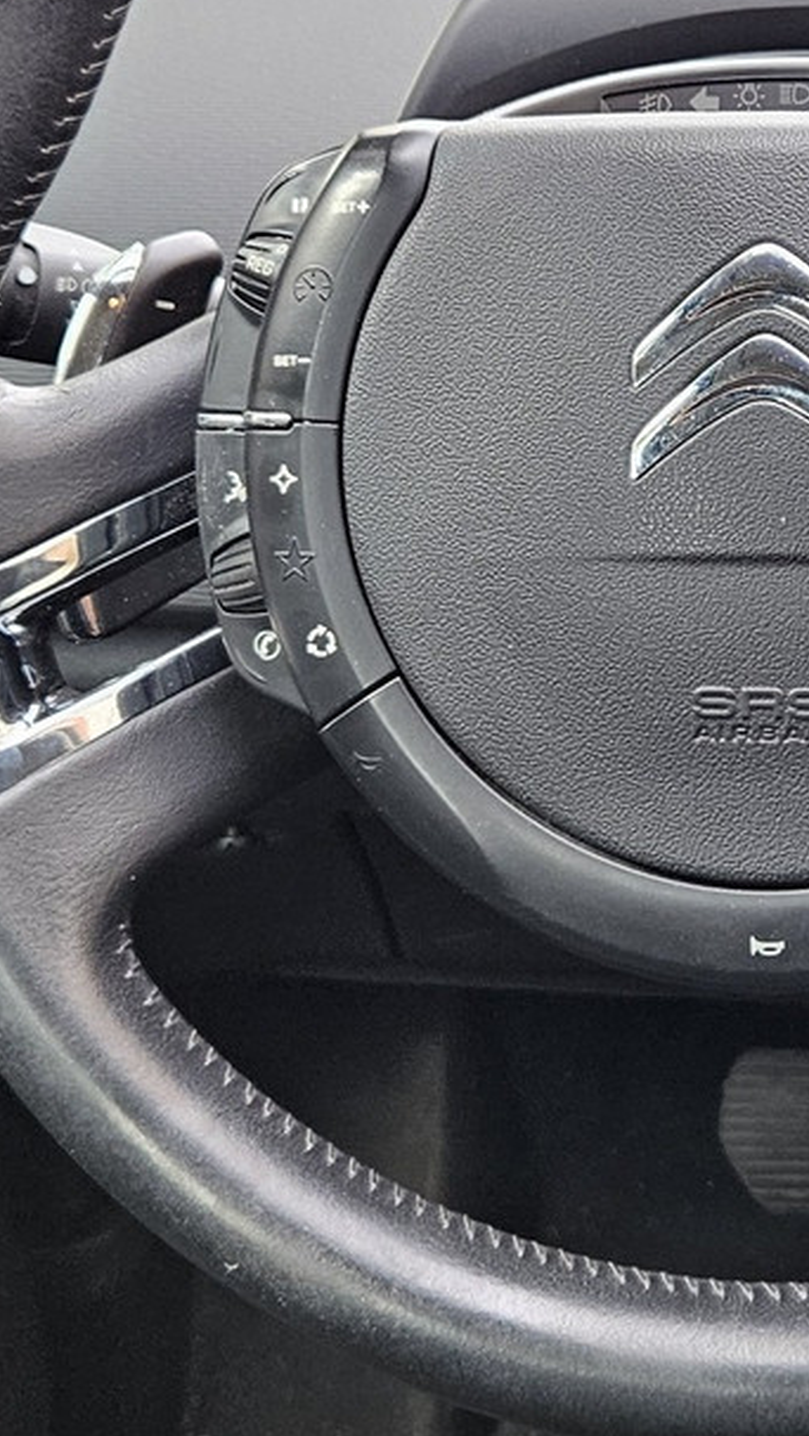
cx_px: 790
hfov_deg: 17.9
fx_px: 2514
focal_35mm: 66
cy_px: 532
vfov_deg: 31.7
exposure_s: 1/142
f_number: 1.8
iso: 200
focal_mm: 5.4
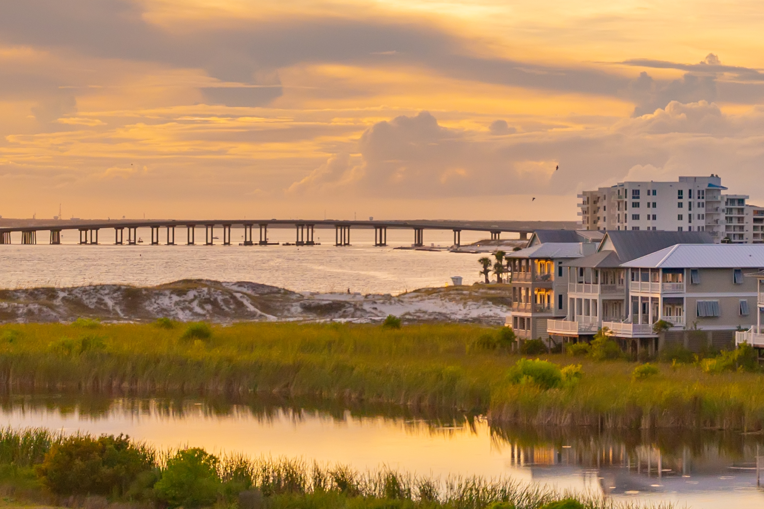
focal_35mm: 113
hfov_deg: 17.4
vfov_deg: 12.1
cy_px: 221
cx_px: 874
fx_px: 2397
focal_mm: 37
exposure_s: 1/640
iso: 320
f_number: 7.1
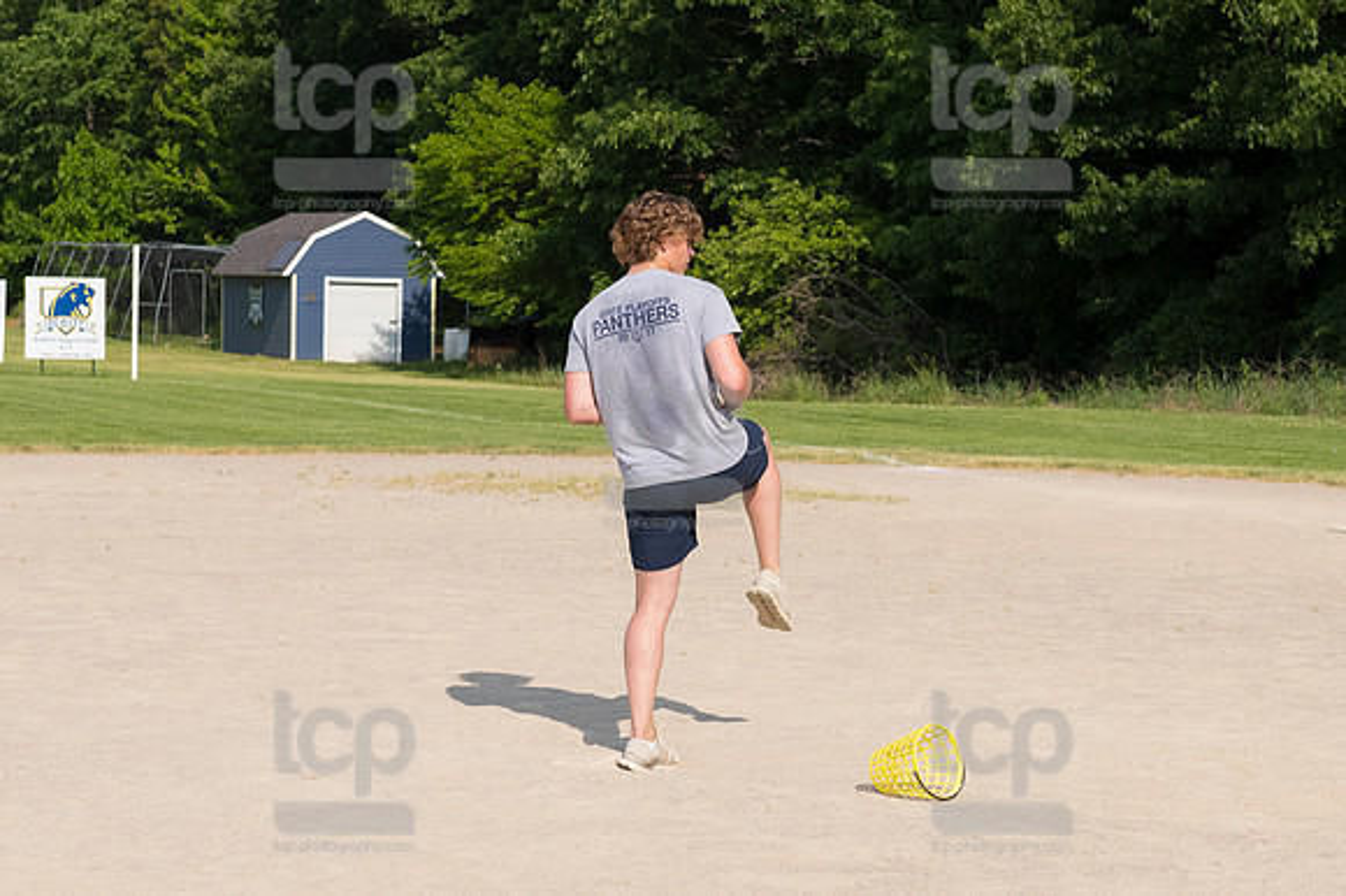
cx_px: 673
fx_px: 3699
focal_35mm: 99
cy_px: 448
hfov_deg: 20.6
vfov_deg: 13.8
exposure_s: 1/2000
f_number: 6.3
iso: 640
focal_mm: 66
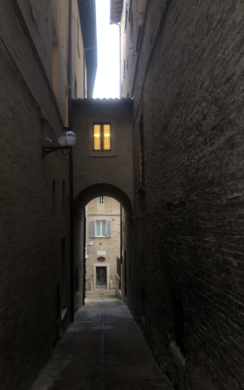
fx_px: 319
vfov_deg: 62.9
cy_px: 194
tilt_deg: +5.8
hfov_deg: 41.8
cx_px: 110
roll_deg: +0.5
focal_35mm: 30
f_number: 1.8
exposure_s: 1/20
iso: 40
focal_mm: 4
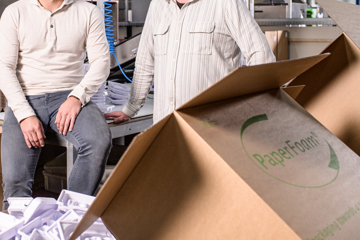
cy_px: 61
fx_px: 570
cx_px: 110
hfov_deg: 34.6
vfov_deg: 23.5
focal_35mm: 57
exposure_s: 1/250
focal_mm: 35
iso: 640
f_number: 4
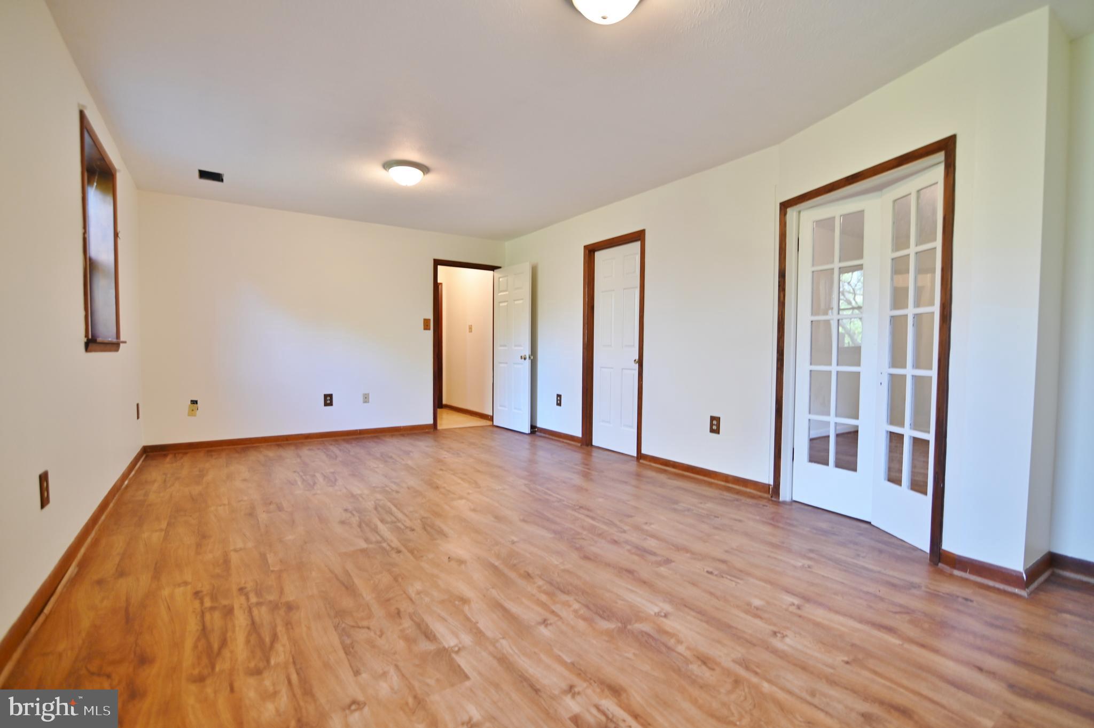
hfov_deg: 96.8
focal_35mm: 16
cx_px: 547
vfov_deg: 73.7
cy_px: 364
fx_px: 486
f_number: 2.8
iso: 200
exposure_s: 1/25
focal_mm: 16
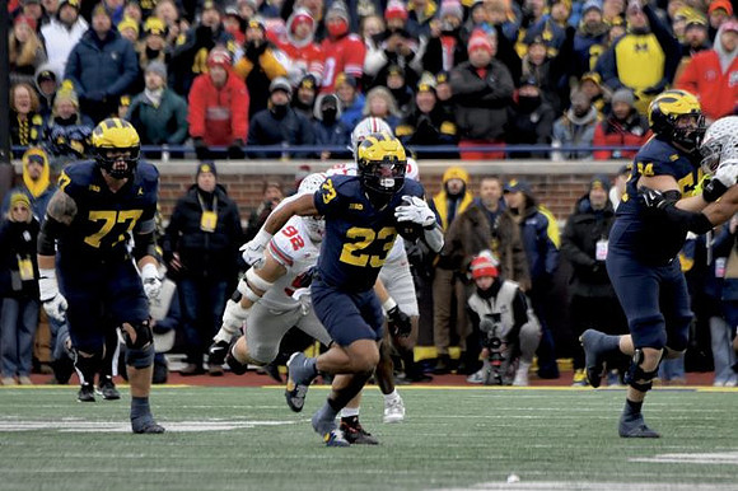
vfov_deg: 2.3
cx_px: 369
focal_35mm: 600
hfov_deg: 3.4
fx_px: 12293
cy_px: 246
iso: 2000
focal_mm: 400
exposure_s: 1/1000
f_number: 5.6
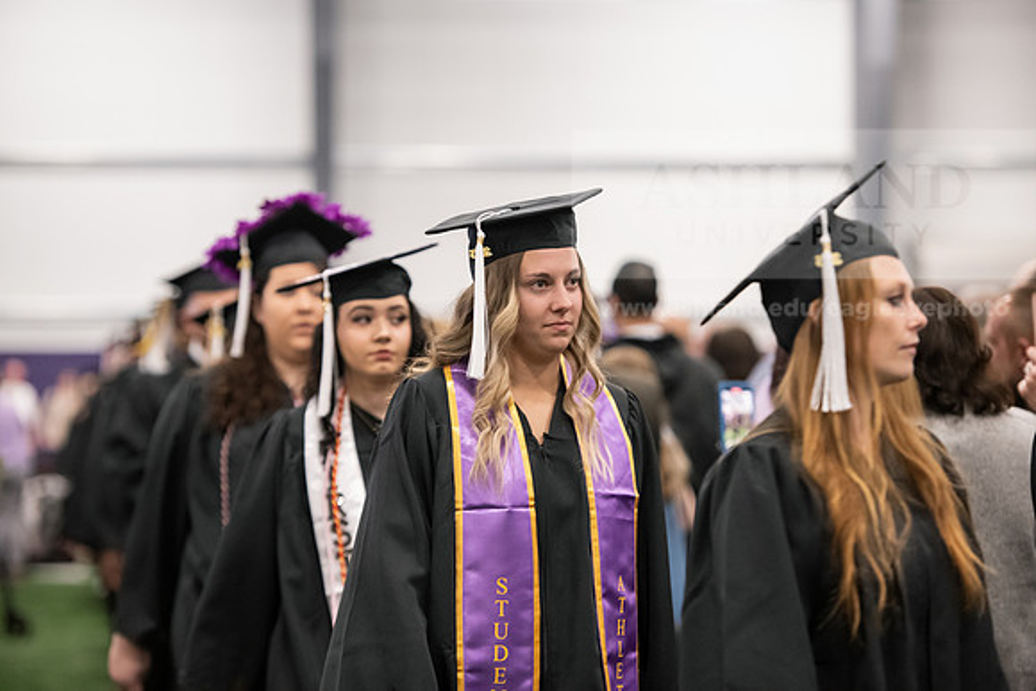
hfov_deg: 15.2
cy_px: 346
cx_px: 518
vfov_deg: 10.2
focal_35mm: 135
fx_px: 3886
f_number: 3.2
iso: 3200
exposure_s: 1/200
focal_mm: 135
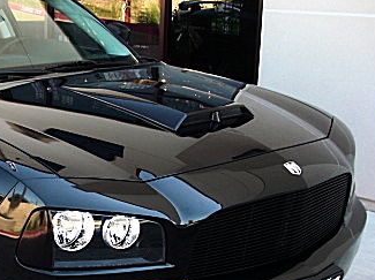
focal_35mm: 71
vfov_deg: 20.6
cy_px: 202
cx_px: 23
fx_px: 768
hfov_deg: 26.3
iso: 50
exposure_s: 1/60
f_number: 2.8
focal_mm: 6.3
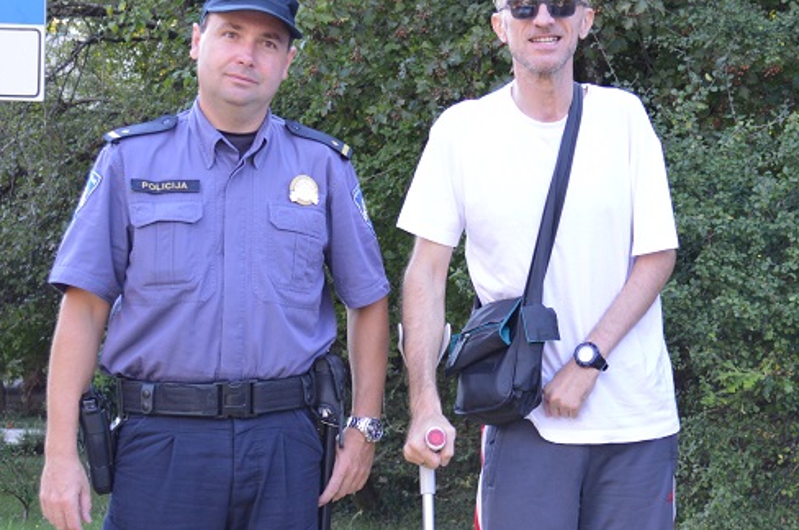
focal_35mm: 83
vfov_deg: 16.4
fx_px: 1840
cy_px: 290
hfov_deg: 24.3
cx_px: 570
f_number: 5
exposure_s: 1/100
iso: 400
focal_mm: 30
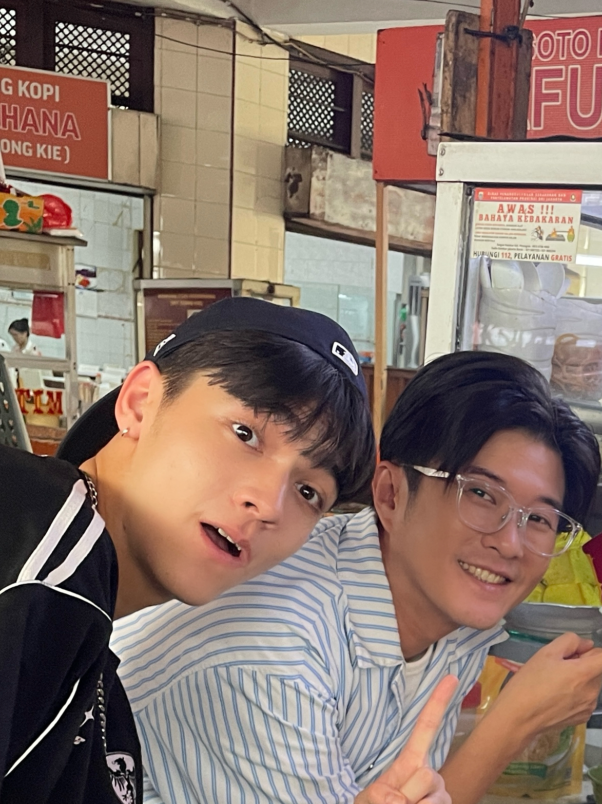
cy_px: 831
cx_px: 652
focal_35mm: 67
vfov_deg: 27.1
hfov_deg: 20.9
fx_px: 1554
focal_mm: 4.2
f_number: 1.6
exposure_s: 1/50
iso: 100
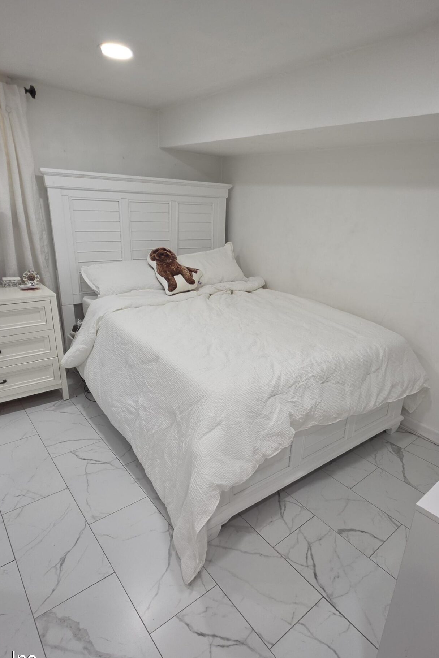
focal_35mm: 19
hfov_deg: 64.4
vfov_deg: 86.8
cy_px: 344
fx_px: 347
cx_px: 240
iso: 100
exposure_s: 1/120
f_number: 1.9
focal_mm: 2.2
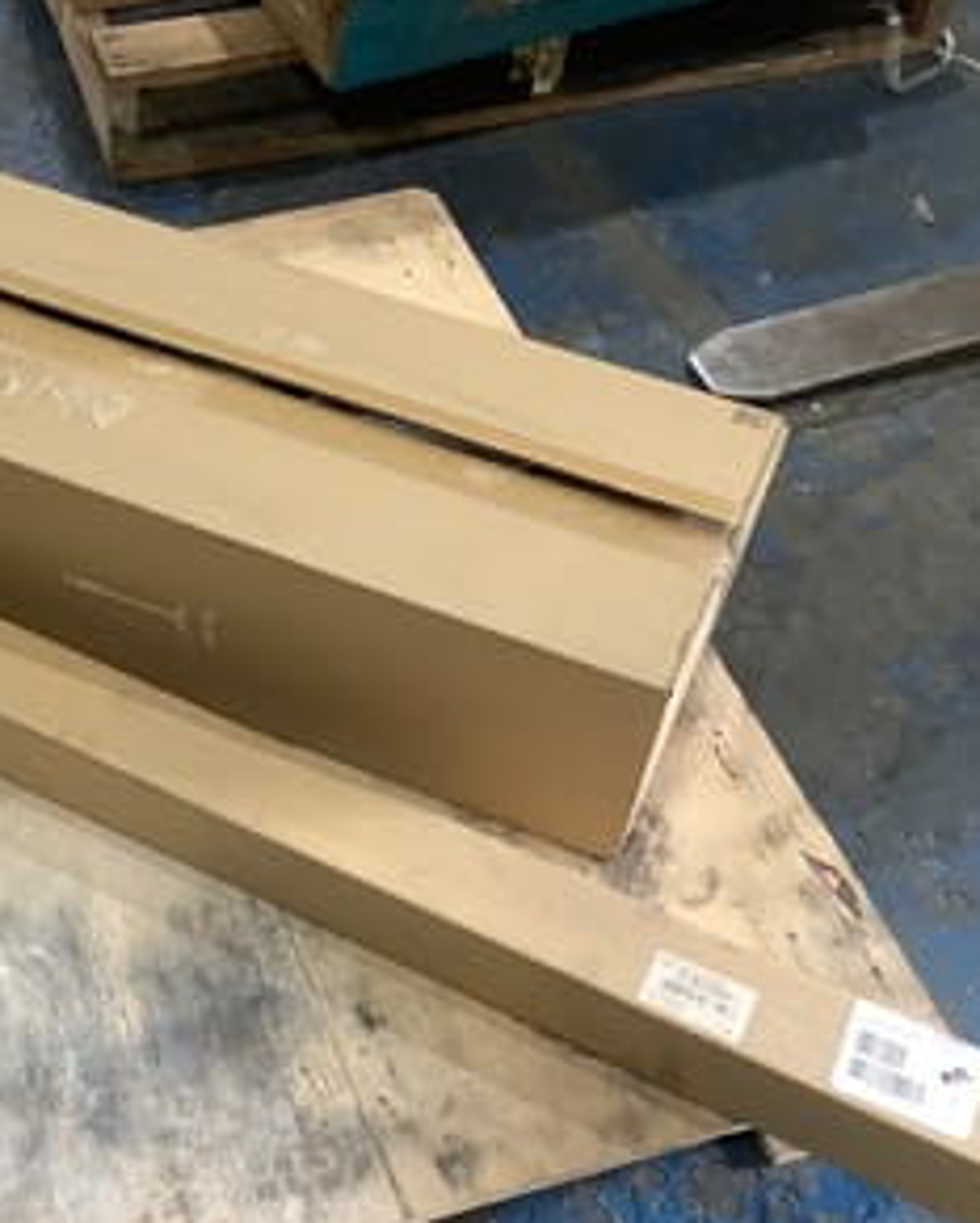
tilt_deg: -52.5
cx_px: 236
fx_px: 1884
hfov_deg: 28.7
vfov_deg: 35.7
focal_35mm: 52
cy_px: 780
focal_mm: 3.3
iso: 125
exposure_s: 1/50
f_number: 2.4
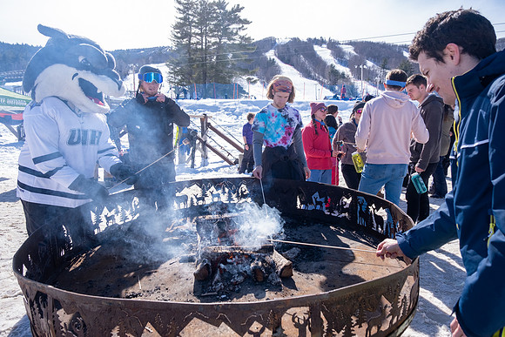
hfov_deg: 73.7
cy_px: 168
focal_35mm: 24
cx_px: 252
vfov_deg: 53.2
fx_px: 337
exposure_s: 1/1000
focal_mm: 16
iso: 320
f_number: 5
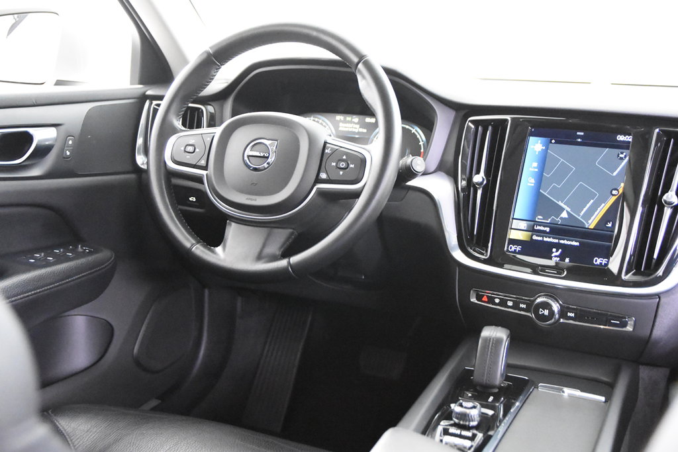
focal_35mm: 42
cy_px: 226
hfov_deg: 46.4
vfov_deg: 31.9
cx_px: 339
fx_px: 791
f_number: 3.2
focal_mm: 28
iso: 12800
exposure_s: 1/40
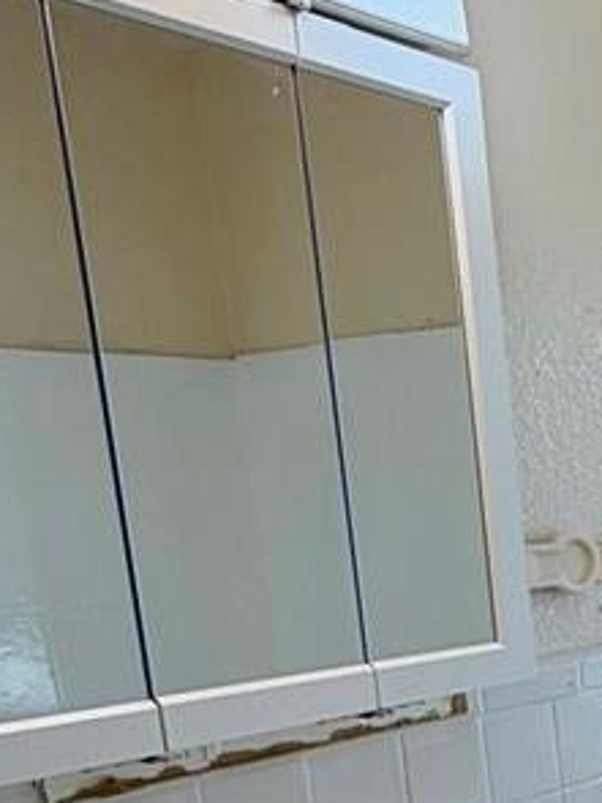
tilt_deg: -12.2
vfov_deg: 31.9
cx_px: 932
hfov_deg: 21.2
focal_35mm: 57
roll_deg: +3.9
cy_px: 751
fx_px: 1323
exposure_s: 1/186
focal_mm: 2.22
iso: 50
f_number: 2.2
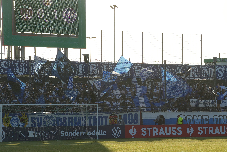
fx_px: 1066
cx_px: 136
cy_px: 92
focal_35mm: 169
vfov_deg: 8.1
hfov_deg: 12.2
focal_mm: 90
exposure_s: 1/320
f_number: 7.1
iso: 100
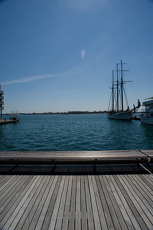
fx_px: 128
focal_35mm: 20
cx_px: 76
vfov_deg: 84.0
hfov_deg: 61.8
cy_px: 115
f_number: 16
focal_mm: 20
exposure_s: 1/500
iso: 200
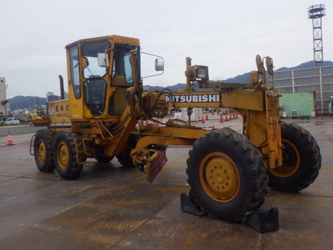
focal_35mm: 31
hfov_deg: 58.4
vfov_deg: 45.4
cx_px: 166
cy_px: 114
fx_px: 298
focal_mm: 5
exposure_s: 1/1500
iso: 250
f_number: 4.2
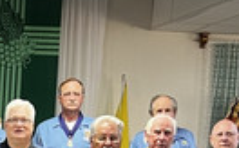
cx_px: -83
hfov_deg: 14.8
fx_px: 871
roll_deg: -2.4
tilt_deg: -9.9
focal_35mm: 134
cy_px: 305
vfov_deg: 9.1
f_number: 1.5
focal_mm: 5.7
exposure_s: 1/65
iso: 100
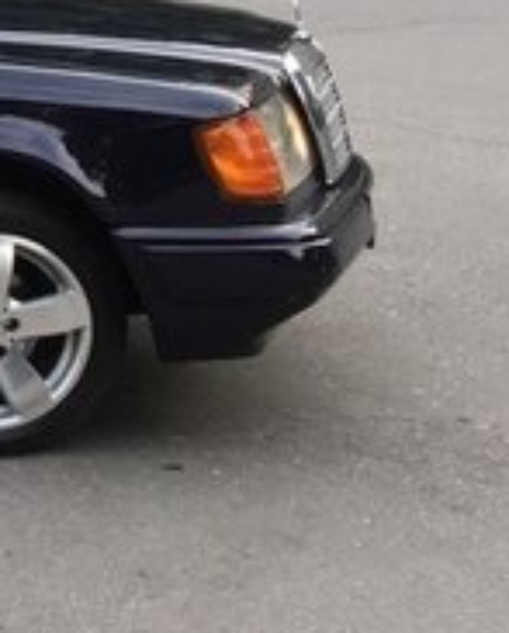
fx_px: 1916
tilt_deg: -10.8
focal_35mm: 102
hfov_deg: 12.7
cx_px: -589
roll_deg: +0.5
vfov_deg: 18.7
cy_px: 157
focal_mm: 4.15
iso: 32
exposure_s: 1/100
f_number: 2.2
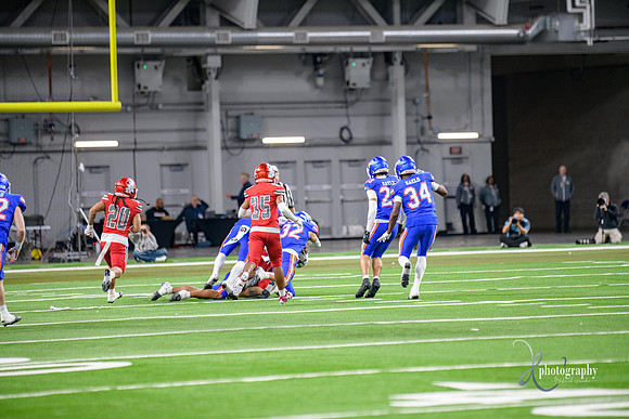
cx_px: 314
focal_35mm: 240
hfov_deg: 8.6
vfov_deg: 5.7
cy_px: 210
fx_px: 4194
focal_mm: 240
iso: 1000
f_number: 2.8
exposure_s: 1/400
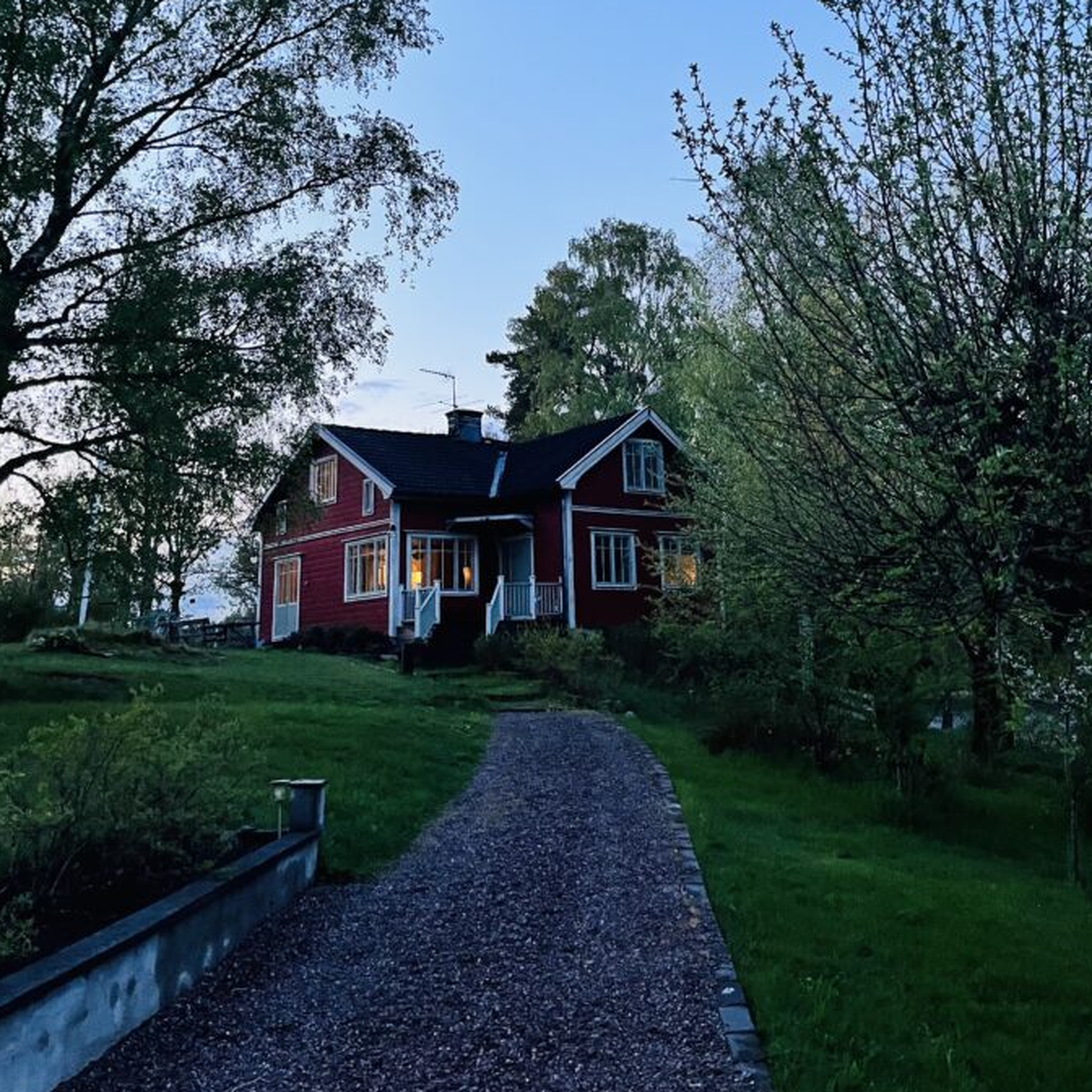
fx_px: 1249
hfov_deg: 47.2
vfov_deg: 45.5
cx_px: 592
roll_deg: +2.1
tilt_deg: +16.3
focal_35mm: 35
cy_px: 270
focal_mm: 5.1
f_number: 1.6
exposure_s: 1/60
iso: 250
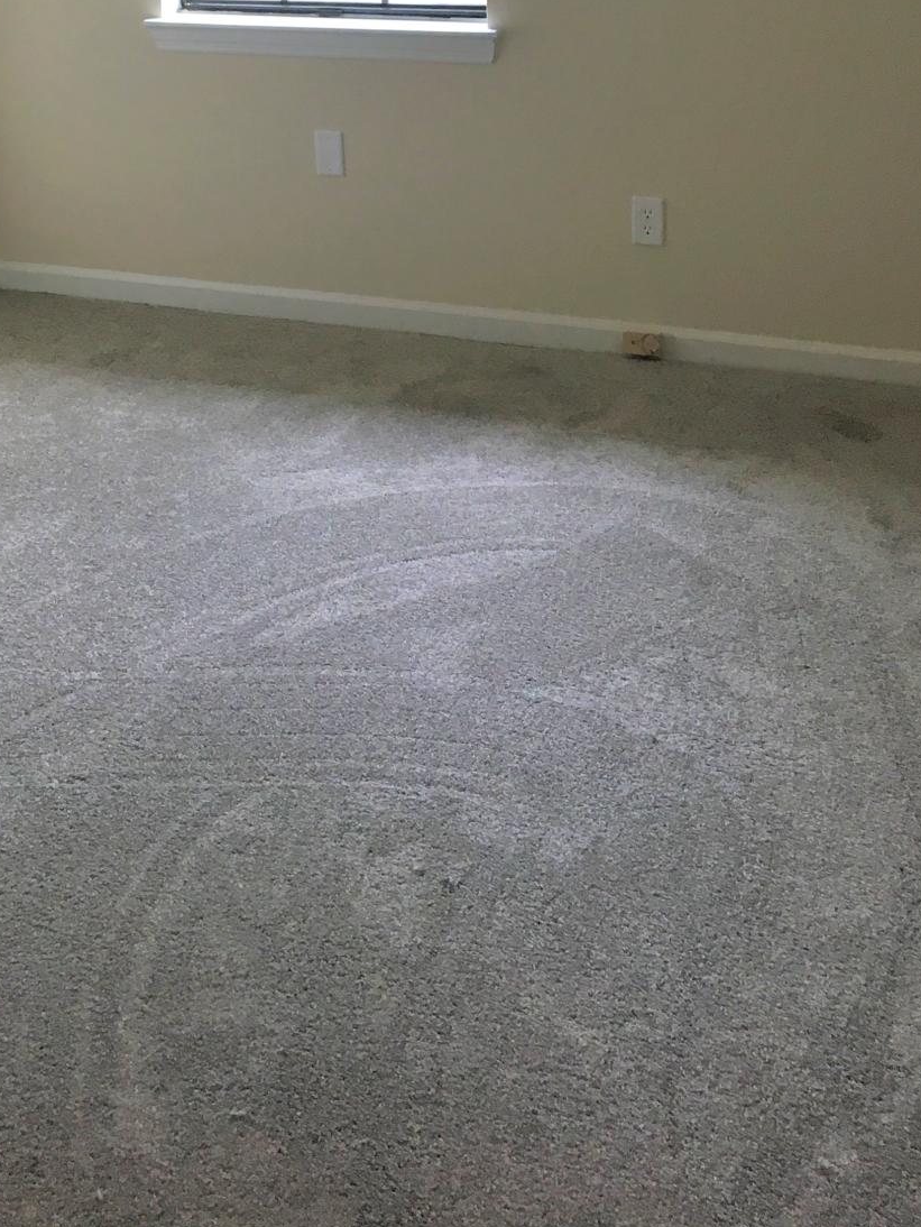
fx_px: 1879
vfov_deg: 34.1
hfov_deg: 27.3
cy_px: 110
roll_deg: +2.7
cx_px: 270
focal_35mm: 53
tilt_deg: -13.3
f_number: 2.2
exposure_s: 1/30
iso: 50
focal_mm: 4.15
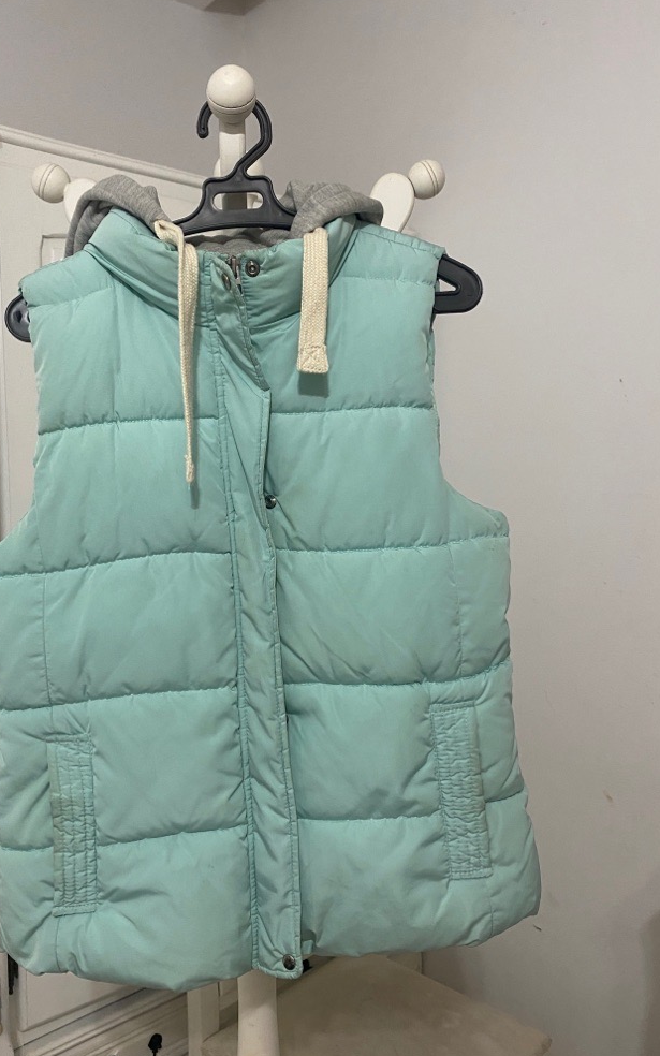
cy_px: 533
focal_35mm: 28
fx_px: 806
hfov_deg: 44.3
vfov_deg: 66.5
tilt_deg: -2.8
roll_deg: +0.5
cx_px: 266
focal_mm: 4.25
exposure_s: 1/50
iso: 250
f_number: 1.8
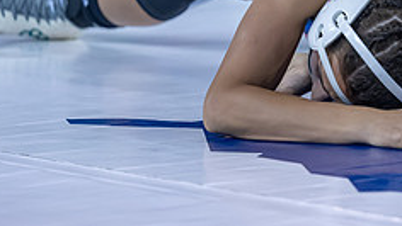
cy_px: -22
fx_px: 4095
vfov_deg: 3.2
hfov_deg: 5.6
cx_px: 452
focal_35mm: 384
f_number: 2.8
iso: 1000
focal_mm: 120
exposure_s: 1/800
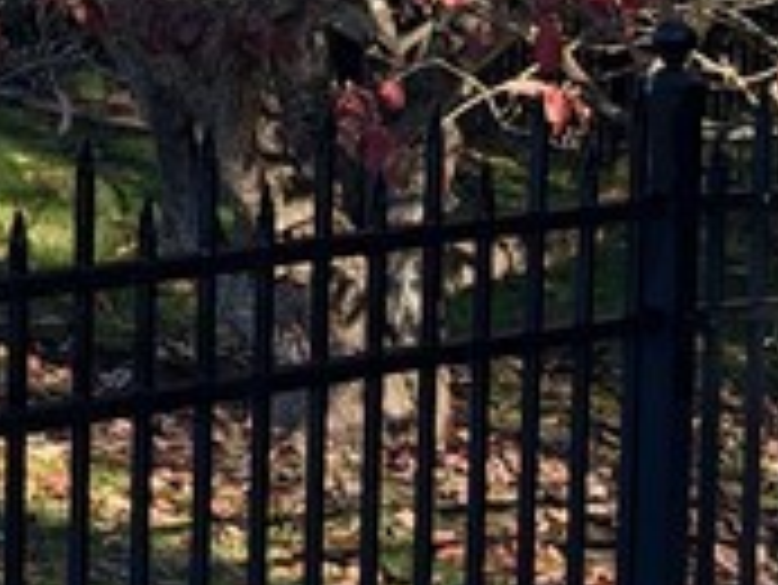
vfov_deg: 10.0
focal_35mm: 142
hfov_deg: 10.4
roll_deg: -0.7
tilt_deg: +1.1
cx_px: -1493
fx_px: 3194
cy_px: -392
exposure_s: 1/2033
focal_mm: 6.93
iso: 64
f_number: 1.8
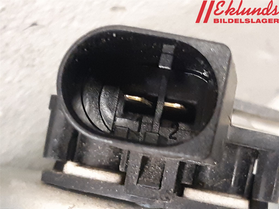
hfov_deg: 67.3
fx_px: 210
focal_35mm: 26
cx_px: 140
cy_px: 104
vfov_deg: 53.1
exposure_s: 1/25
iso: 400
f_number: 1.7
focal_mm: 3.93
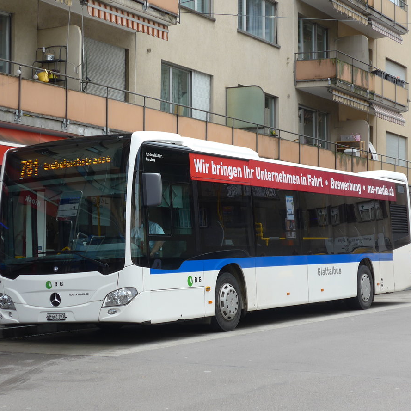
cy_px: 204
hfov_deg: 23.3
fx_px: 994
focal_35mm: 74
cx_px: 183
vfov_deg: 23.4
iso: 80
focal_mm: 12.7
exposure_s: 1/400
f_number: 3.7
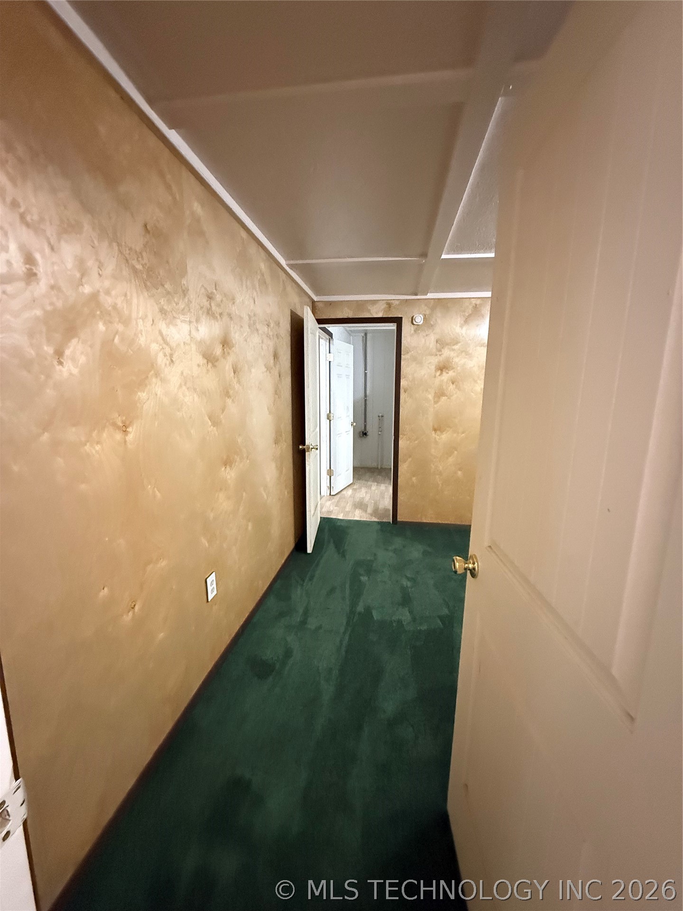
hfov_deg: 85.7
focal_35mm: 14
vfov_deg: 102.1
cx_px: 342
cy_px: 456
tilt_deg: -9.9
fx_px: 368
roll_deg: +0.1
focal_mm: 2.22
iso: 1250
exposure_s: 1/60
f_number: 2.2
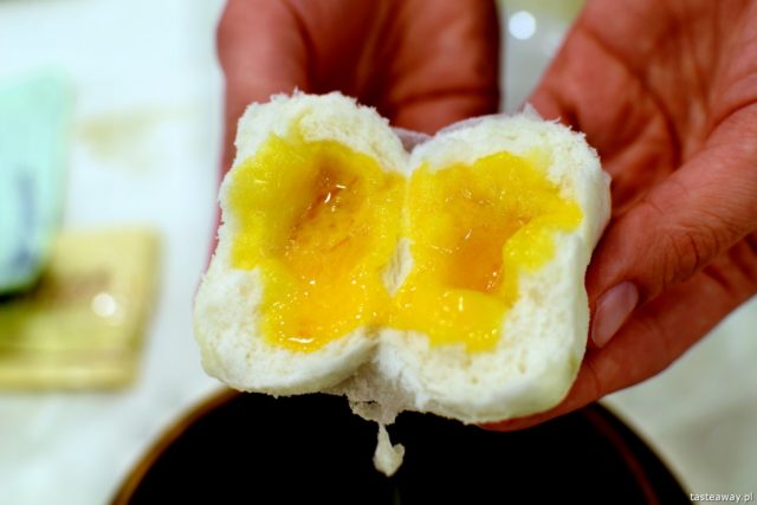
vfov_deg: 25.8
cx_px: 378
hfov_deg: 37.8
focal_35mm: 52
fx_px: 1104
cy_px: 252
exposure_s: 1/60
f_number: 4
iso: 560
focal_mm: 35
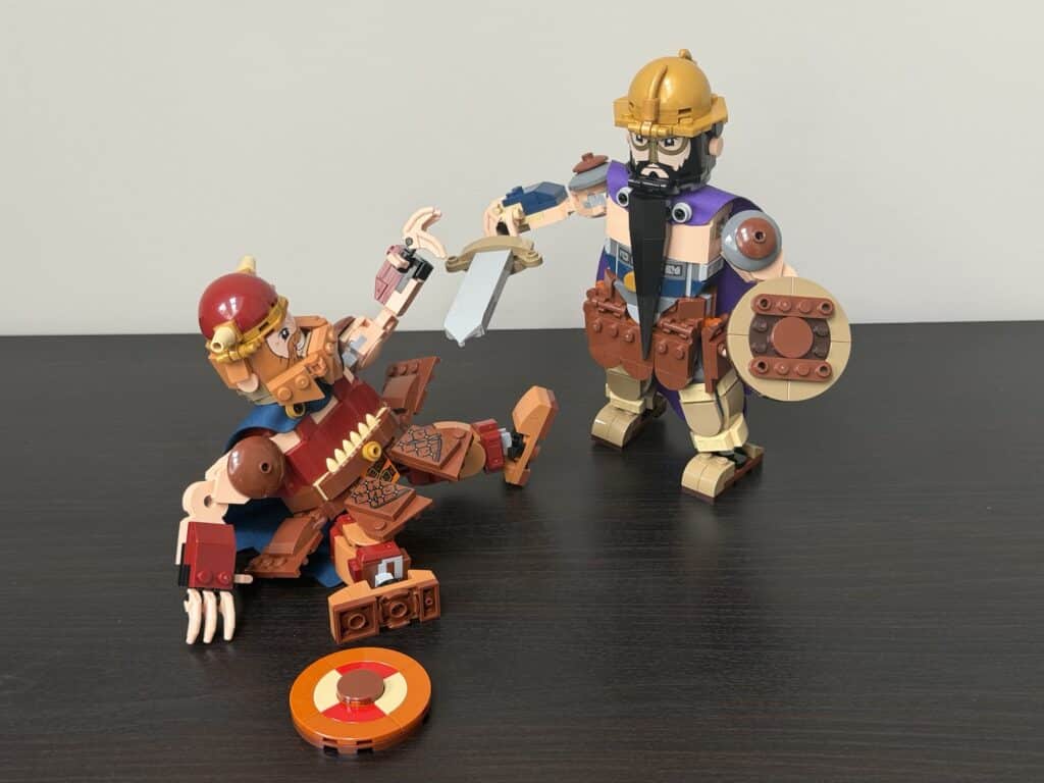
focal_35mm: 48
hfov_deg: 39.7
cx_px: 522
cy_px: 392
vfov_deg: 30.3
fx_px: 1448
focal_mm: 6.76
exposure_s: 1/60
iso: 125
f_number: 1.78
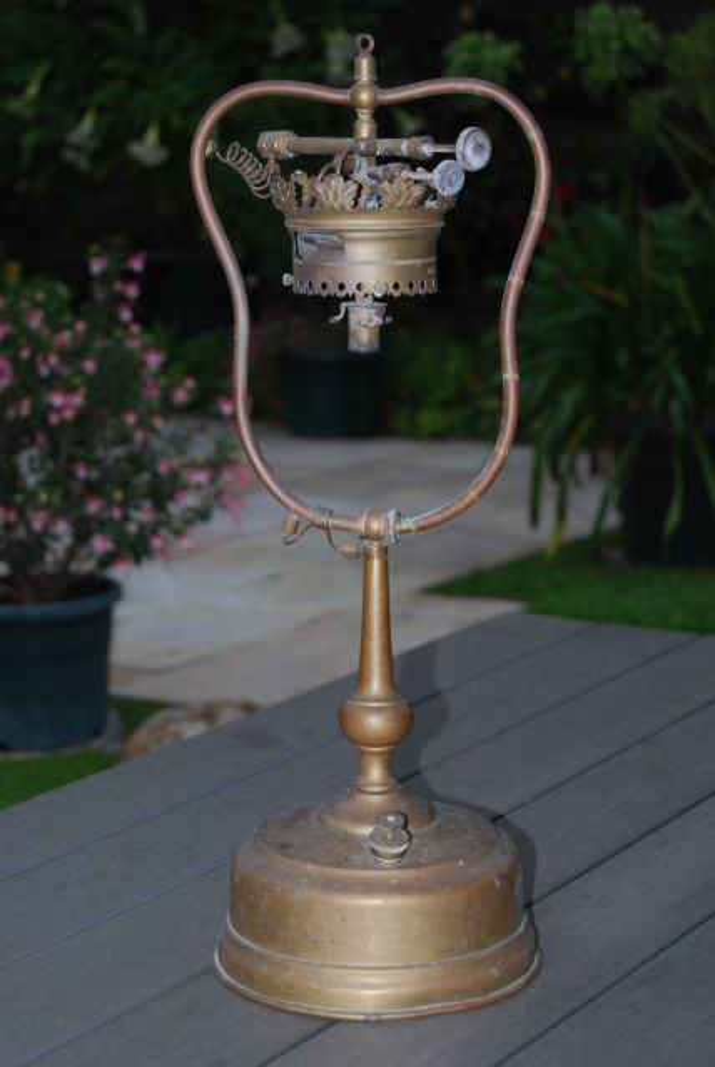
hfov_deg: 16.6
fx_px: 2450
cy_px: 534
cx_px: 358
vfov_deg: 24.6
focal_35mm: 82
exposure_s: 1/60
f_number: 5.6
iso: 200
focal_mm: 55
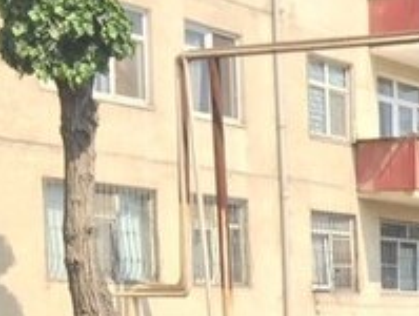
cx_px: 657
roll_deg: -0.4
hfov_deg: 17.9
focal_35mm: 96
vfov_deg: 14.7
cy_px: 416
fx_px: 1164
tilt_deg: -6.1
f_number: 2.2
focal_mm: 4.15
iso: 32
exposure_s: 1/1199
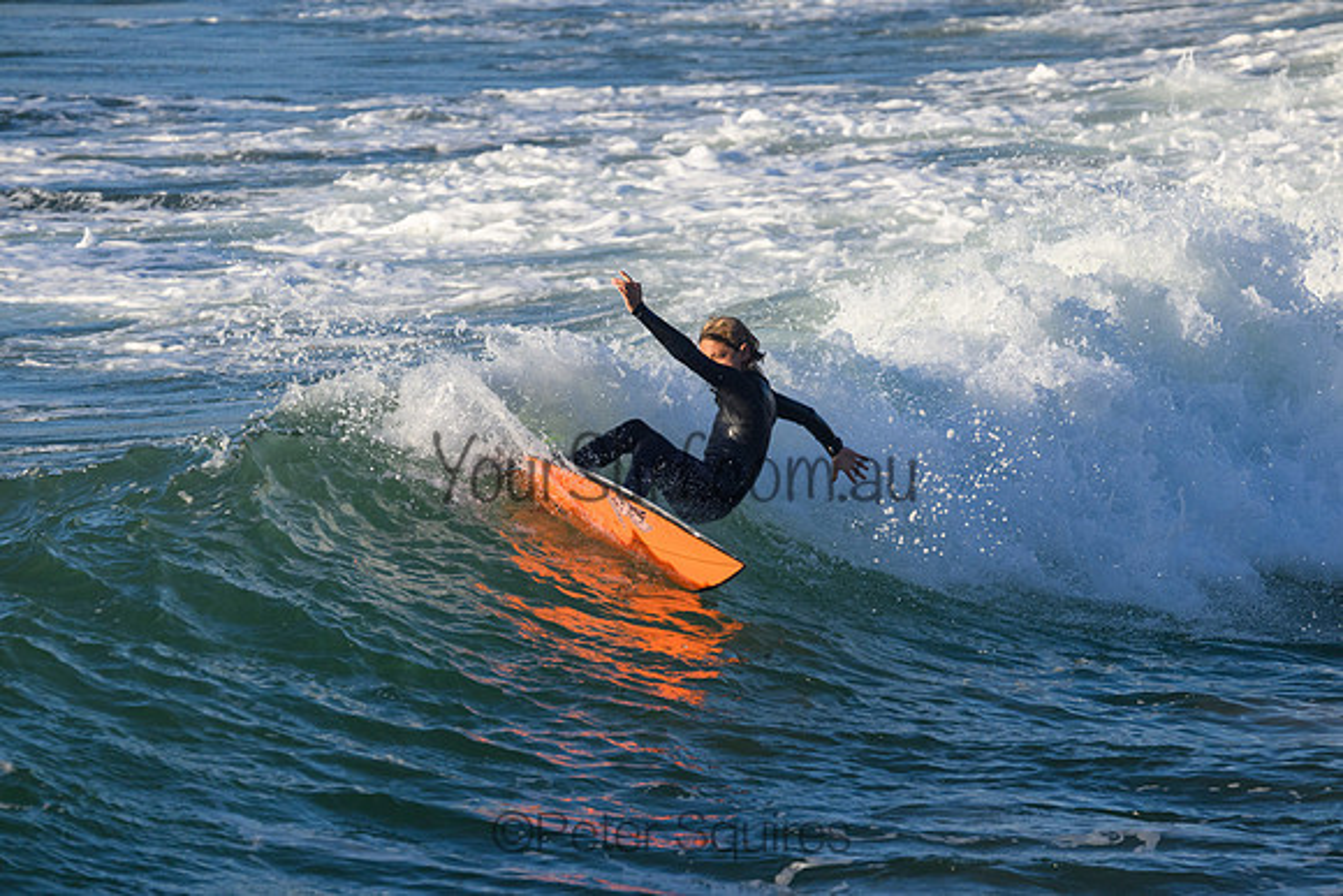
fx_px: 19776
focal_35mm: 530
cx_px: 672
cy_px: 448
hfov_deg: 3.9
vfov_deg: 2.6
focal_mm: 530
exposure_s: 1/2000
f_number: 11
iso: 1800
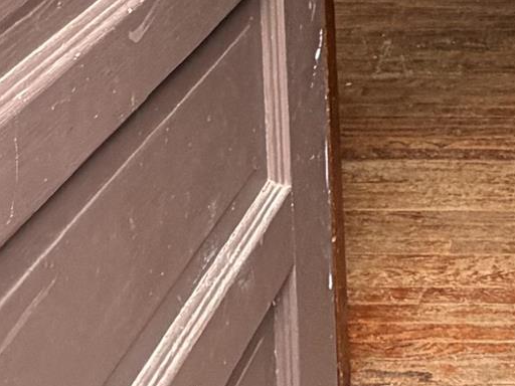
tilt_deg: -4.3
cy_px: -403
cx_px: 611
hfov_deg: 21.7
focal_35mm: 84
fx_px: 1250
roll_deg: +1.9
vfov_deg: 14.4
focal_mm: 2.22
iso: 125
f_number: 2.2
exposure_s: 1/121
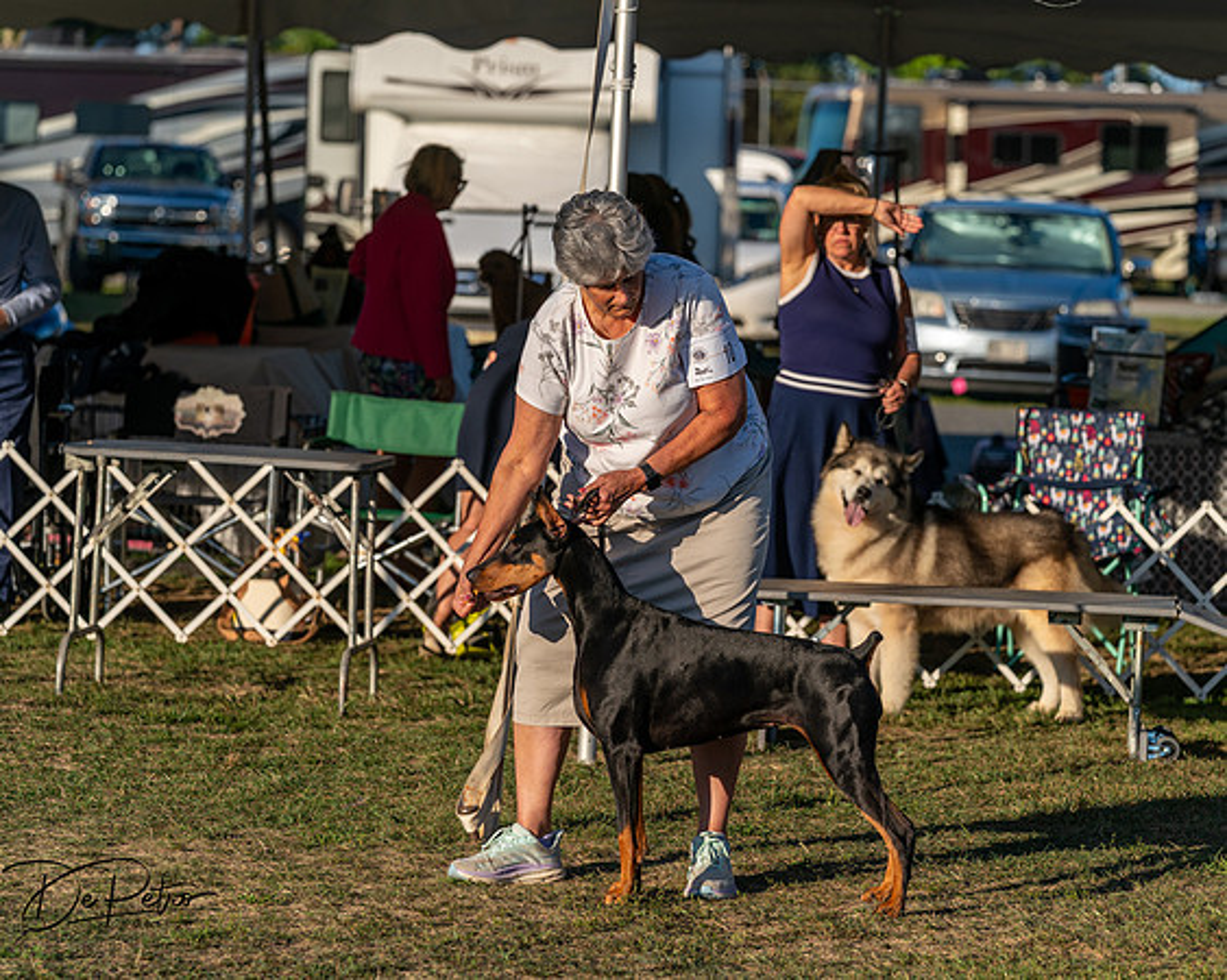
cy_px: 490
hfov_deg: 12.6
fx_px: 5560
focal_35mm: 153
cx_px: 614
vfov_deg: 10.1
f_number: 4.5
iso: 160
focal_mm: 136
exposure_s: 1/1250
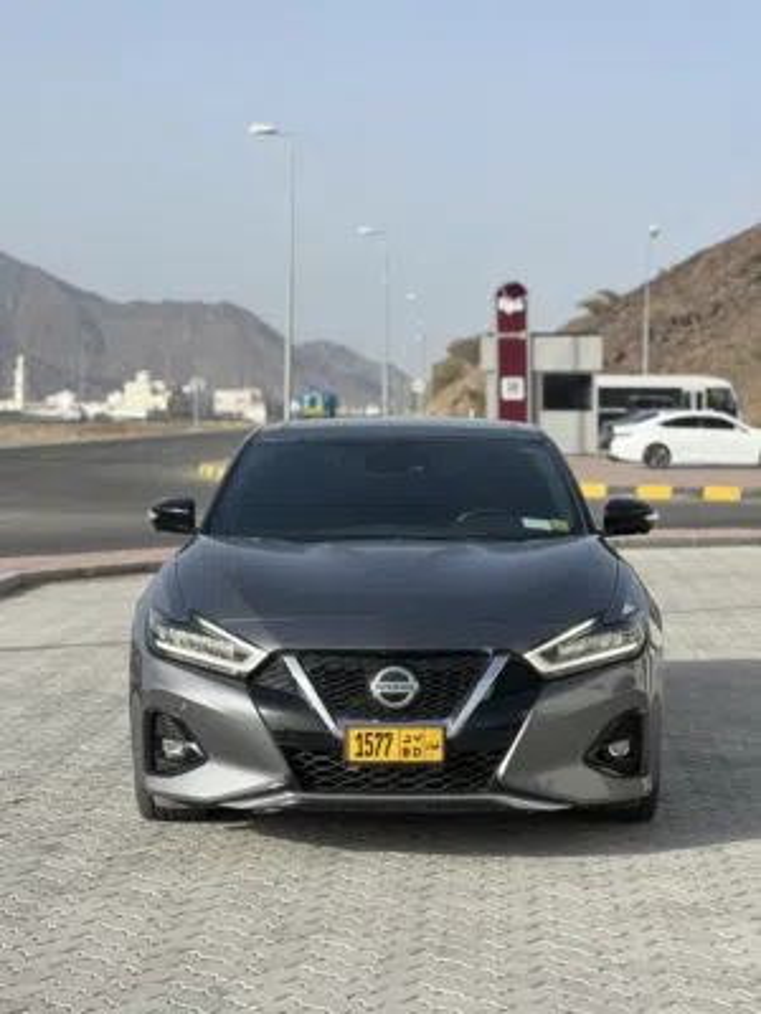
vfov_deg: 25.3
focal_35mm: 77
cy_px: 507
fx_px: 2257
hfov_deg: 19.1
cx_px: 380
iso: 25
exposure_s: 1/218
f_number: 2.8
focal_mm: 9
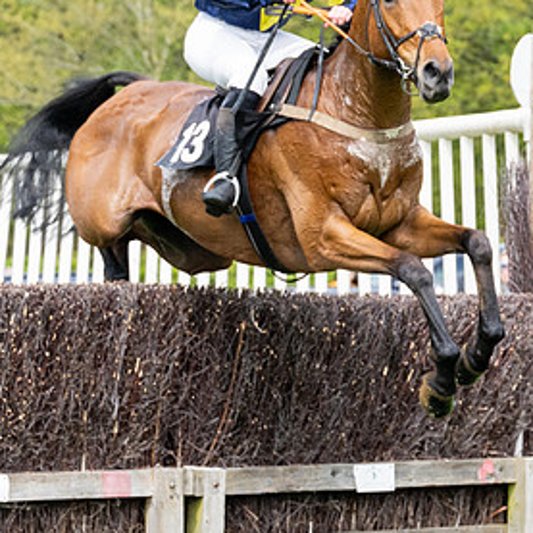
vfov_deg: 6.4
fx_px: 4791
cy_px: 144
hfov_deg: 6.4
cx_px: 312
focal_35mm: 275
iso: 640
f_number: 4
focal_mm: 77
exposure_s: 1/2500
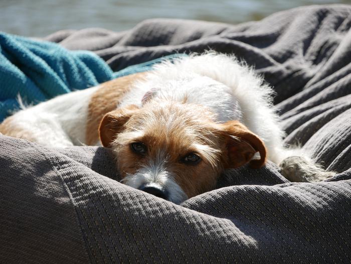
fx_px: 2516
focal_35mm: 248
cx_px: 176
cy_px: 132
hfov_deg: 8.0
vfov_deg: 6.0
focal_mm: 124
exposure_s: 1/500
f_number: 5.6
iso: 200
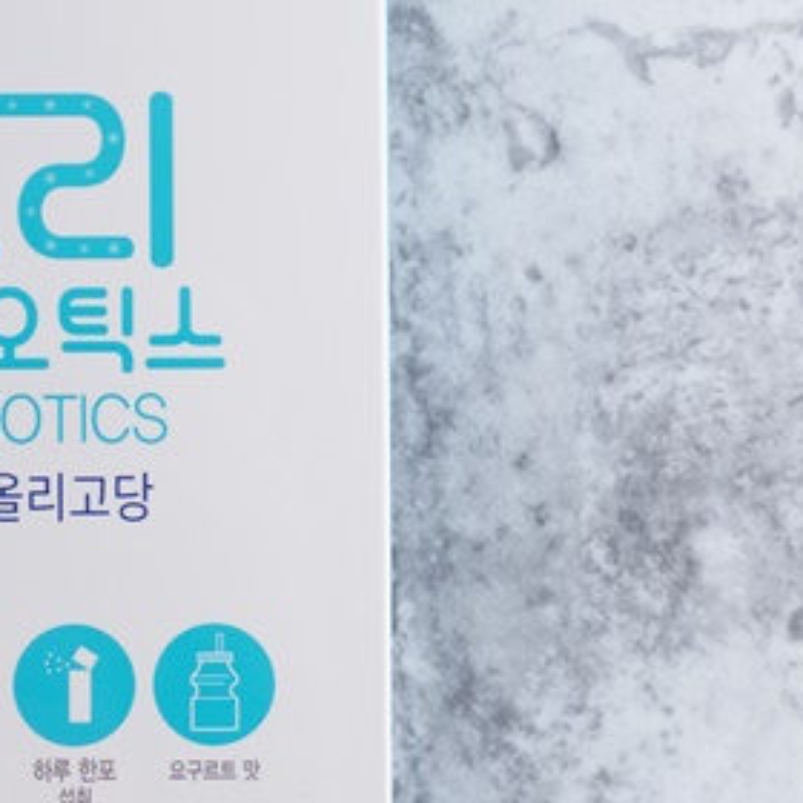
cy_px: 384
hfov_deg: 16.8
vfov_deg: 17.2
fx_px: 2651
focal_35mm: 101
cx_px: -23
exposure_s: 1/60
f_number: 10
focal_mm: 30
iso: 100
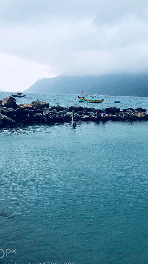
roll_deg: -2.5
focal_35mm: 40
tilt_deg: -4.2
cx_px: 92
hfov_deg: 29.6
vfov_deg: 50.2
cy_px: 109
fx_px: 279
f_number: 1.8
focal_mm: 4
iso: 25
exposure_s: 1/100
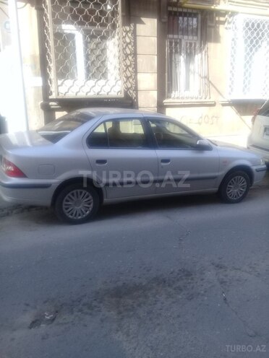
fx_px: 321
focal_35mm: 31
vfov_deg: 58.4
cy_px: 179
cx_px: 134
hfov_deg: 45.4
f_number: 2.2
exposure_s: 1/331
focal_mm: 3.3
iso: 50
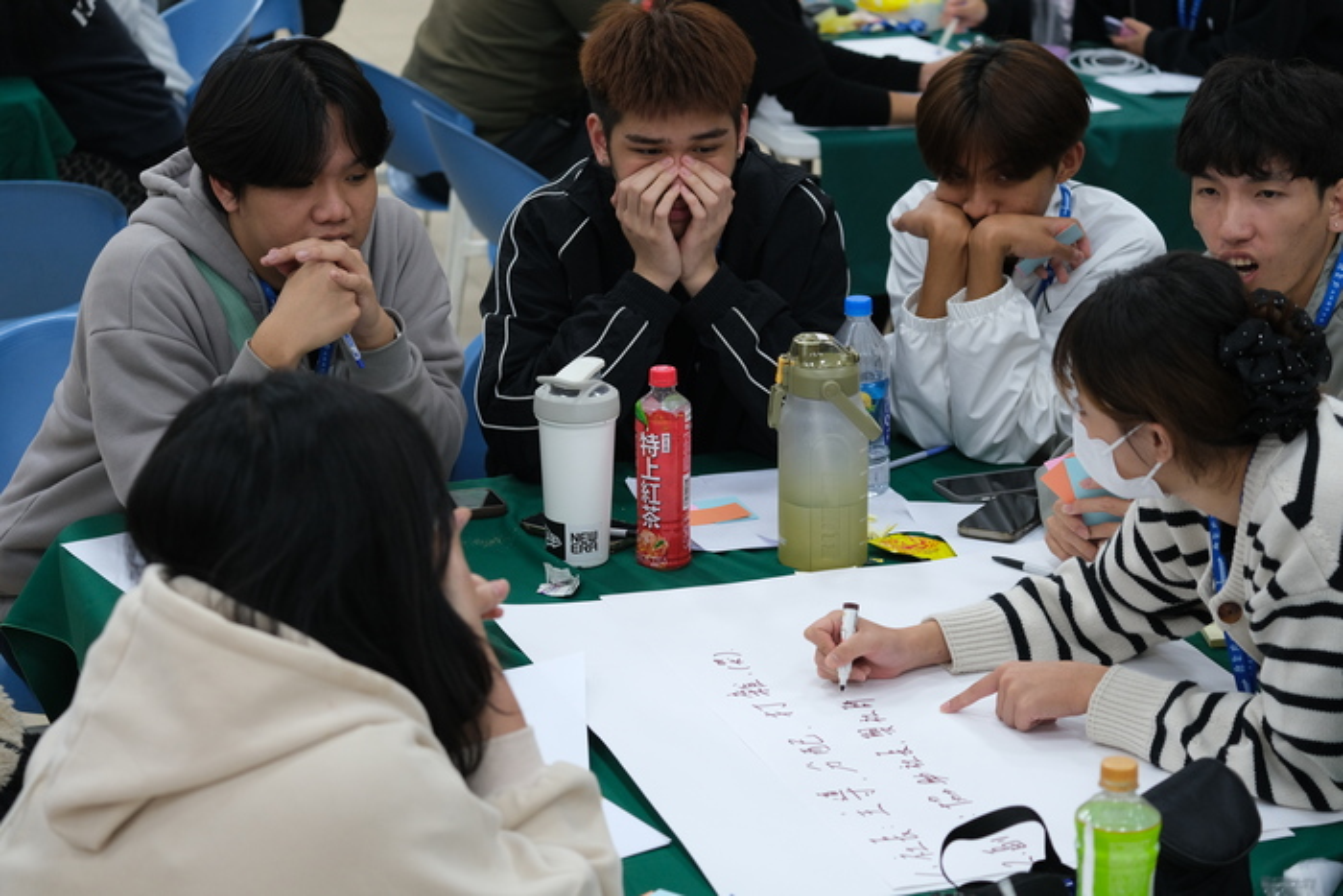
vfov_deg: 16.5
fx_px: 3097
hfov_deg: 24.5
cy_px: 448
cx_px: 672
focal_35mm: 83
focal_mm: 55
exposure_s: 1/60
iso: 800
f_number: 3.5
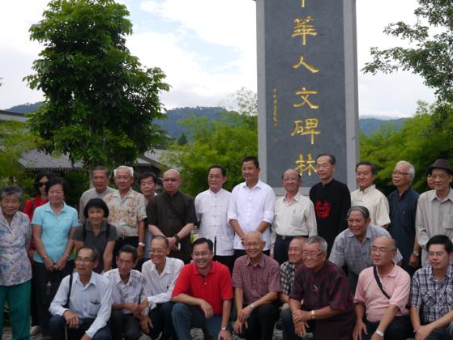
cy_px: 157
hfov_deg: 40.8
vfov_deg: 31.5
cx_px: 293
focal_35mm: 46
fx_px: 602
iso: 160
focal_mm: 14
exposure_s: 1/320
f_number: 5.6
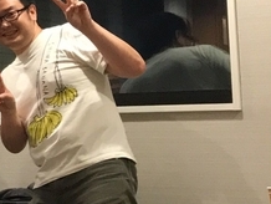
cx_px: -388
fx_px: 1207
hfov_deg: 10.8
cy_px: -6
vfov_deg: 9.6
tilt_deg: +8.7
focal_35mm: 154
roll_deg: -1.2
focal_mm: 3.99
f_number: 1.8
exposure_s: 1/33
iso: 125
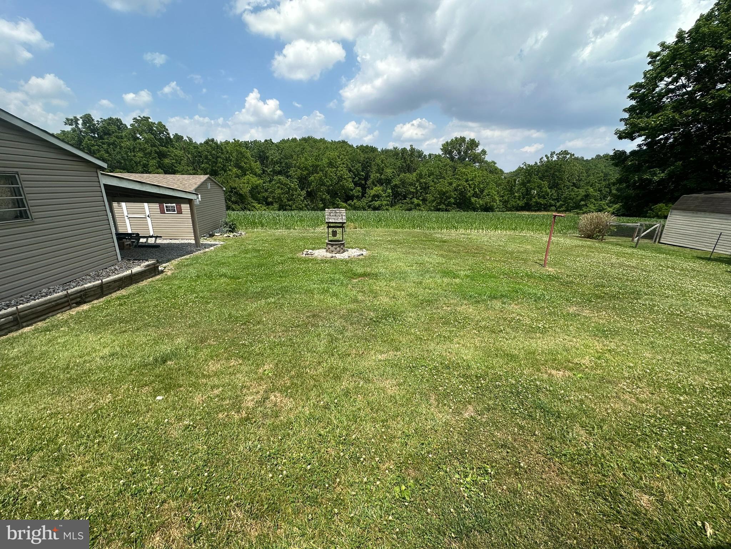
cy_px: 274
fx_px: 296
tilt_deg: -16.3
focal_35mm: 14
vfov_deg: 85.7
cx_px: 366
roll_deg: -0.6
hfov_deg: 102.1
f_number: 2.2
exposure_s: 1/1642
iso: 50
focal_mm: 2.22
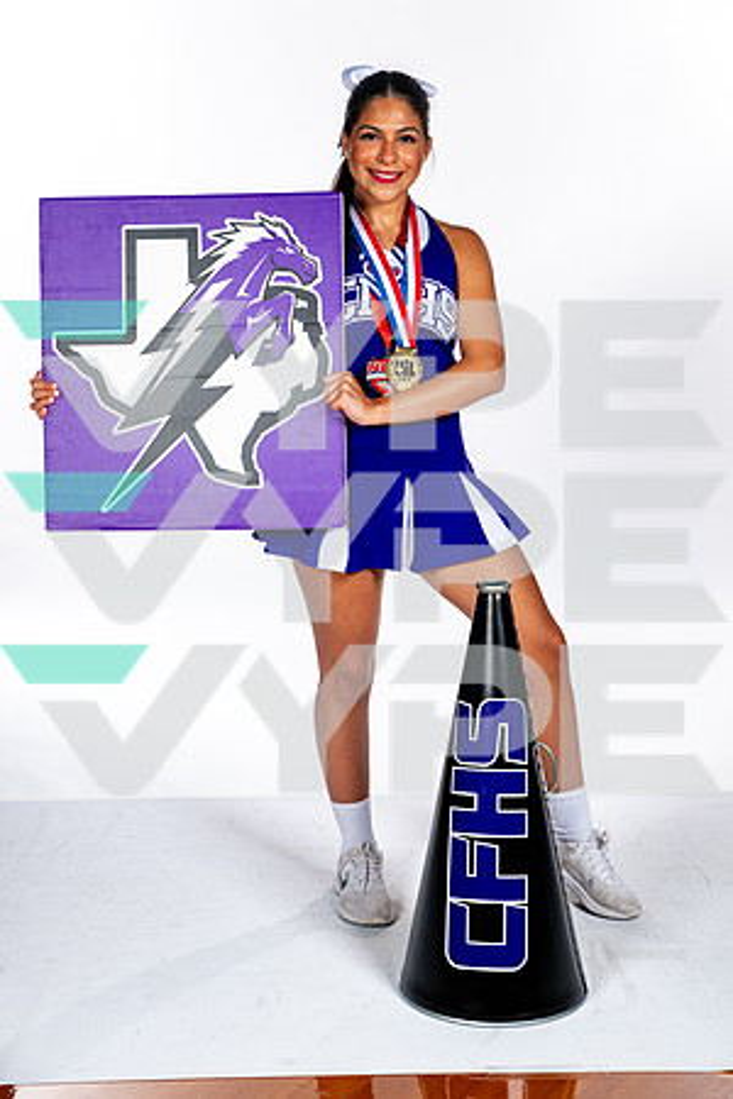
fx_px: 1985
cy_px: 550
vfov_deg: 31.0
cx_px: 366
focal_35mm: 65
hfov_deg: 20.9
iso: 250
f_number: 7.1
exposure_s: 1/320
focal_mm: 65
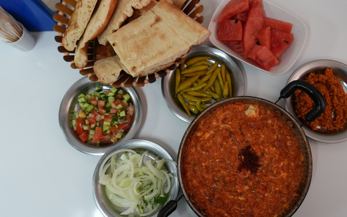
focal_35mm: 34
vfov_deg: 37.2
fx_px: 322
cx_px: 191
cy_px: 98
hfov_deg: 56.6
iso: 800
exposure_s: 1/160
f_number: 4
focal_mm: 18
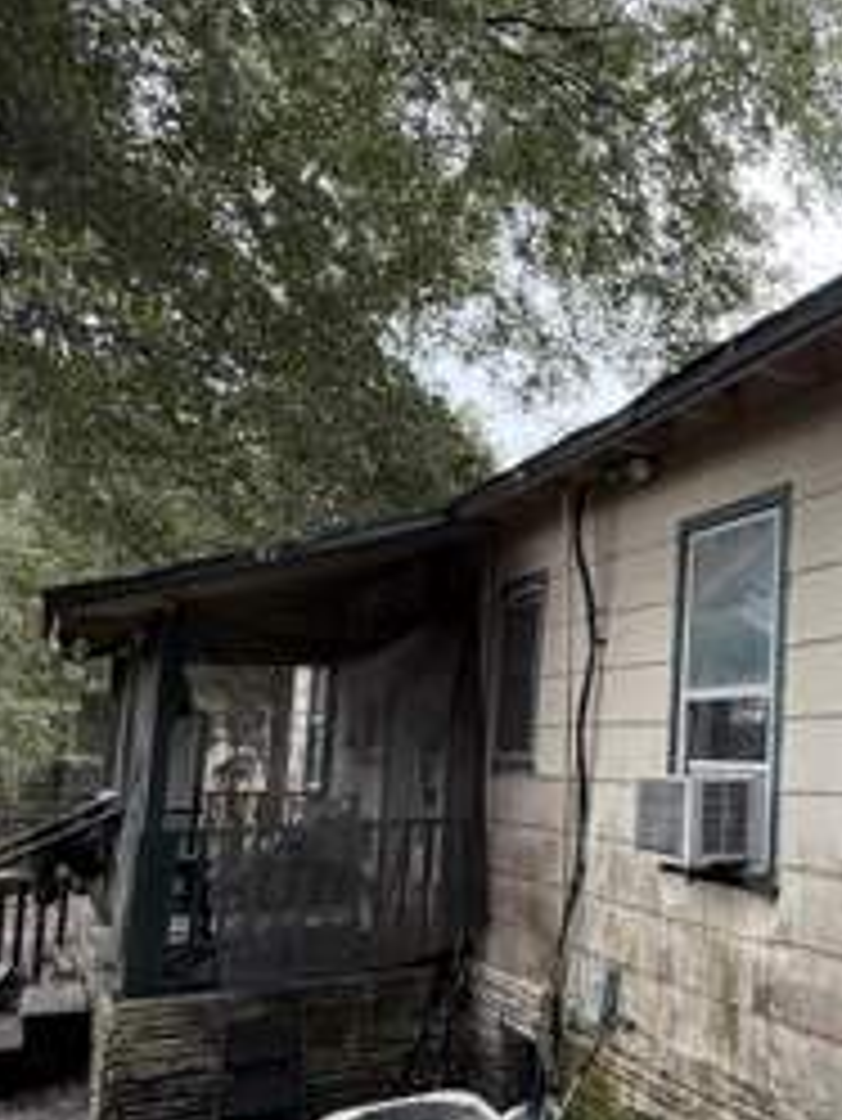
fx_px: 1167
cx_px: 883
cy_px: 639
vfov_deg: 51.2
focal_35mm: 36
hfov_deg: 35.1
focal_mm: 2.22
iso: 64
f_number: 2.2
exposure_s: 1/199
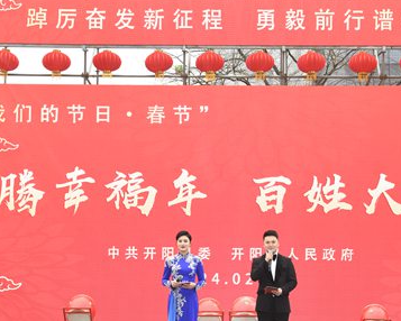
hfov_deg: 18.3
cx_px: 227
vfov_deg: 14.6
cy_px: 230
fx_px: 1247
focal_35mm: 105
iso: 800
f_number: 10
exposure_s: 1/100
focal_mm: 50
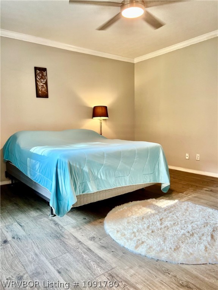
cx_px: 109
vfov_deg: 67.3
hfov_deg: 53.1
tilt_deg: -6.2
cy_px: 145
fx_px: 218
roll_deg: +1.5
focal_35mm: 26
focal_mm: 5.7
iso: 80
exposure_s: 1/60
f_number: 1.5
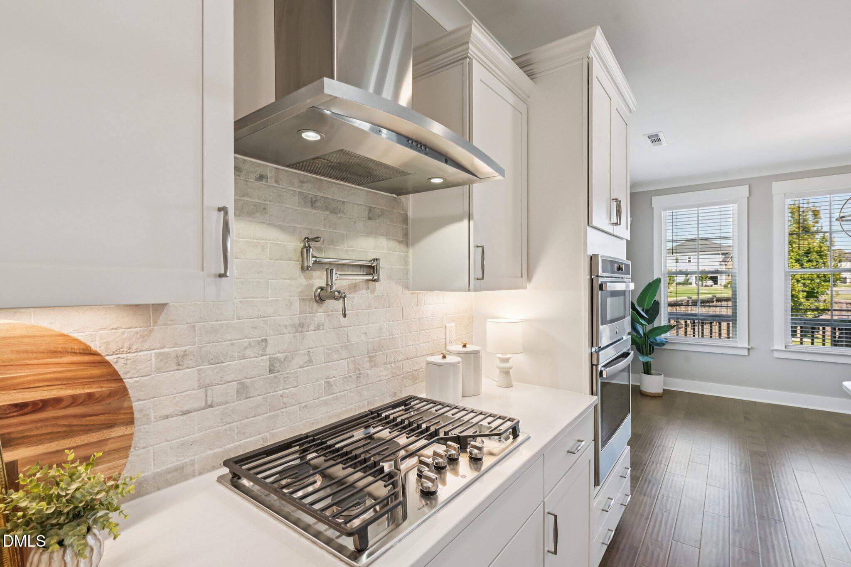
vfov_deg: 70.4
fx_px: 402
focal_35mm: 17
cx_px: 426
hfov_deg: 93.3
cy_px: 284
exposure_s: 1/30
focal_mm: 17
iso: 200
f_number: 9
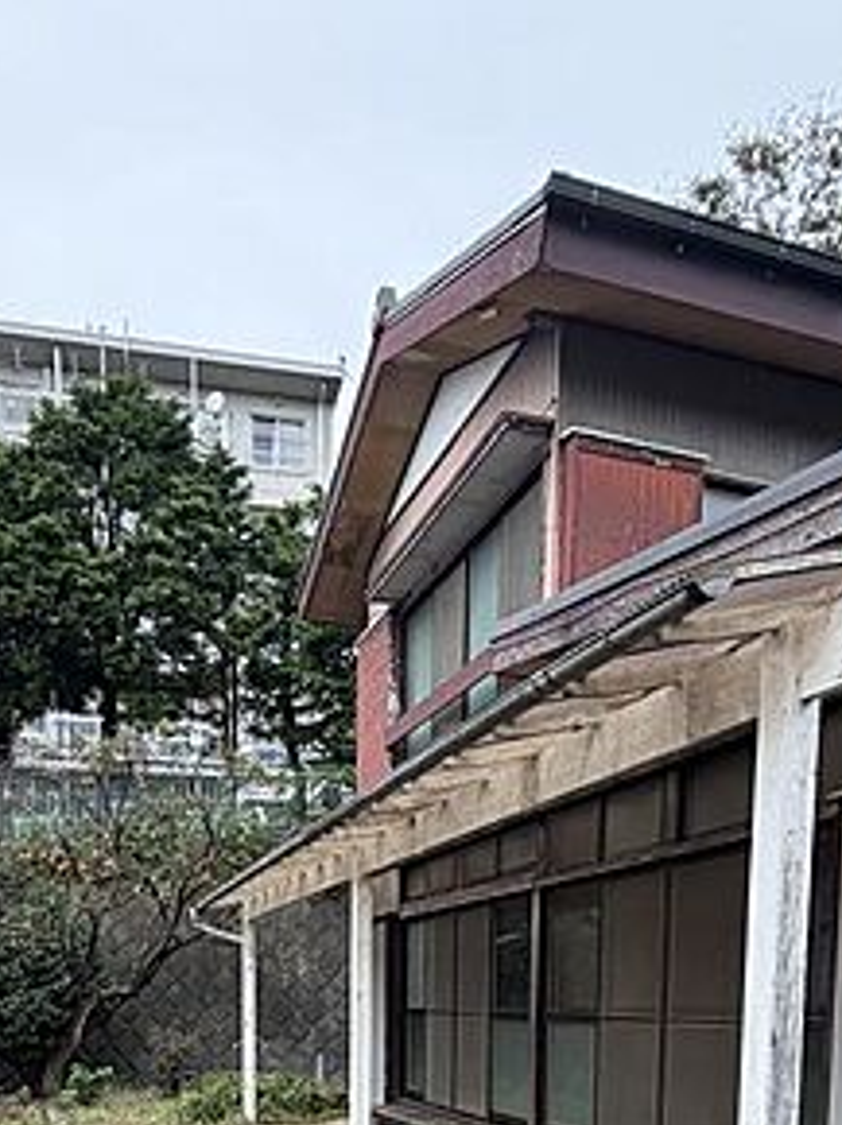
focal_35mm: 29
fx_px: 942
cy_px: 1090
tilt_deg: -4.0
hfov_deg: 47.9
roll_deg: -0.6
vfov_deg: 51.3
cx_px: 345
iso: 64
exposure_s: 1/207
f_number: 2.2
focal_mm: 2.22
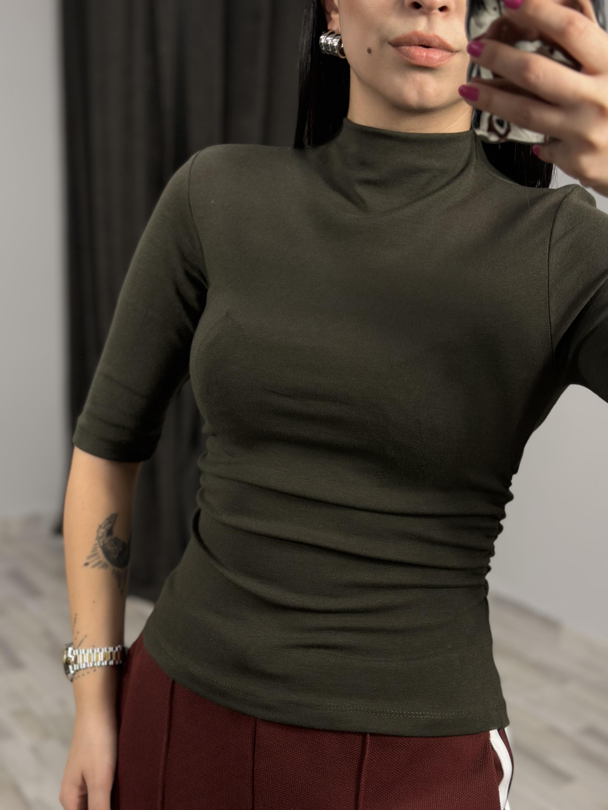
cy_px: 405
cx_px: 304
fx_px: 1124
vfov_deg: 39.7
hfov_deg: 30.3
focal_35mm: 48
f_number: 1.78
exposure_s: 1/50
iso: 125
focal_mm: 6.86
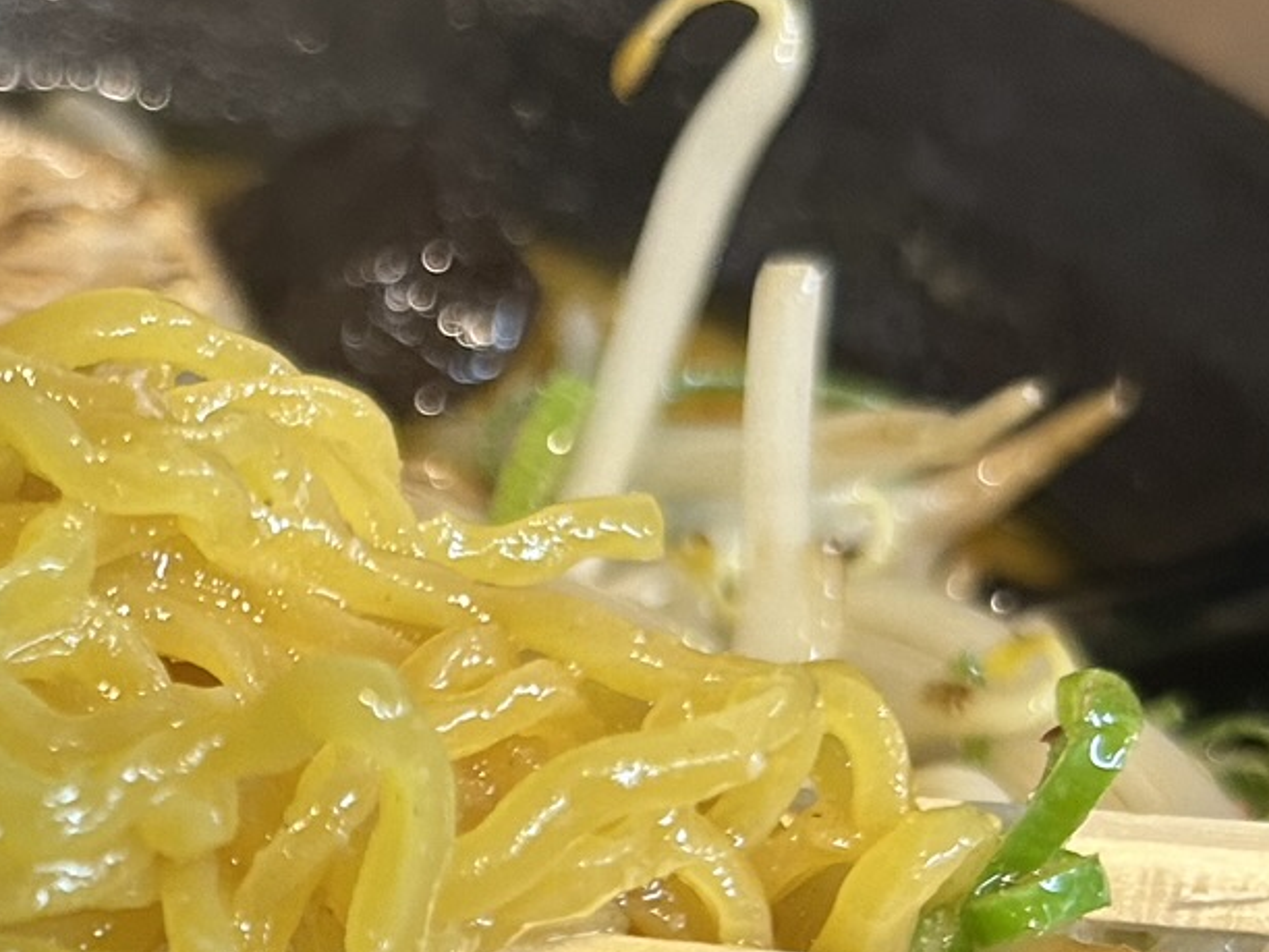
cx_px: 48
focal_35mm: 85
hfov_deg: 22.3
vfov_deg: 17.1
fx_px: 3116
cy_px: 896
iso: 320
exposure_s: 1/60
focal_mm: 5.7
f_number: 1.5
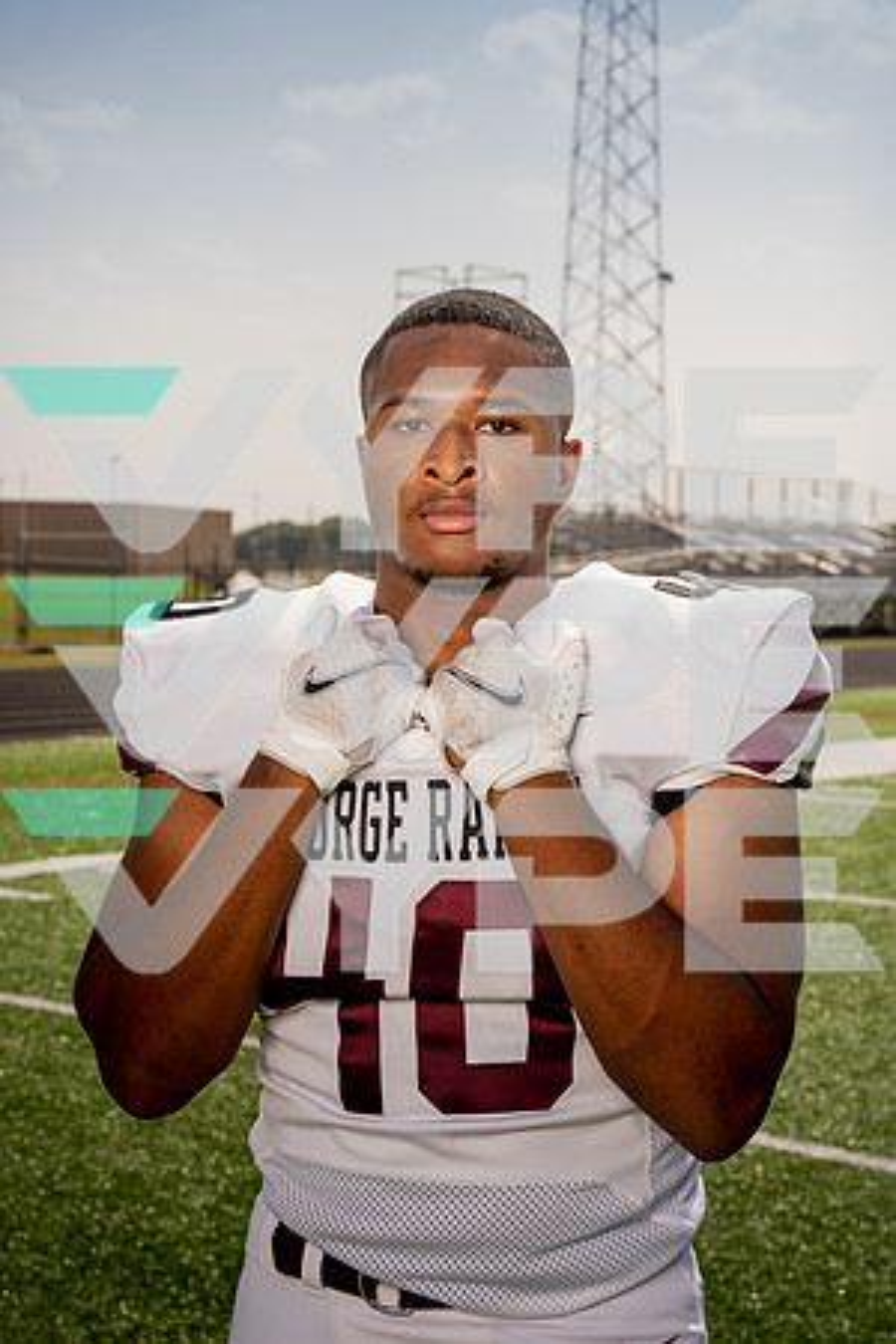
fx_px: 2389
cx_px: 448
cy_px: 672
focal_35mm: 64
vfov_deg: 31.4
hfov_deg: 21.2
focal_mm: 64
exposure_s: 1/250
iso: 100
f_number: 8
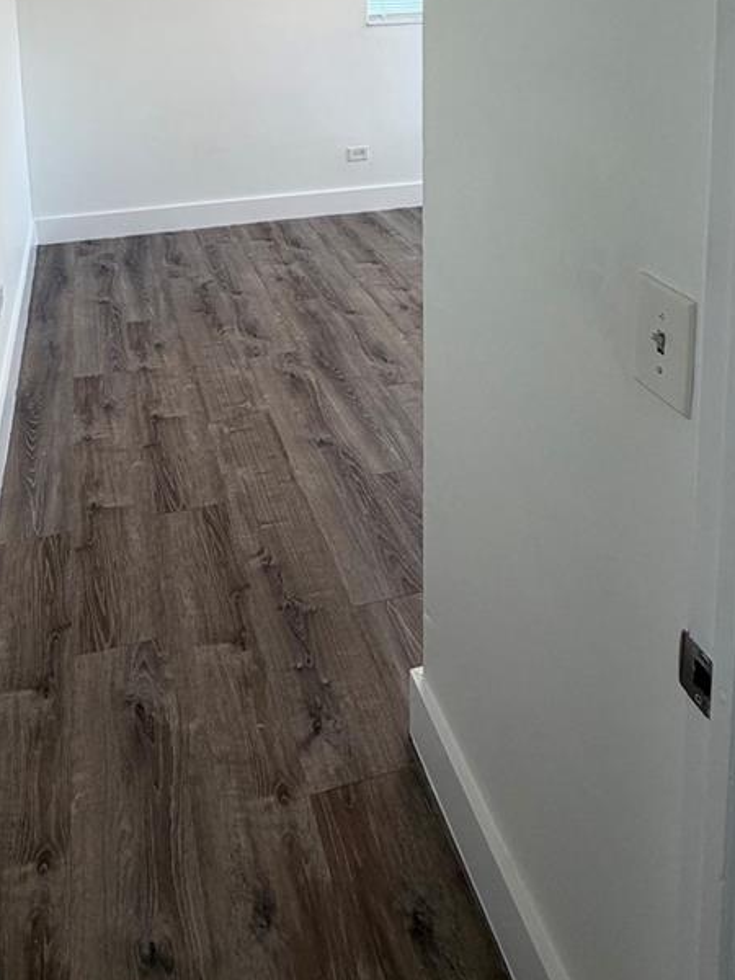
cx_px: 260
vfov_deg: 53.9
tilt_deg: -7.3
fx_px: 793
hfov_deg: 49.1
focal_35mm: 28
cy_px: 67
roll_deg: +1.0
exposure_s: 1/120
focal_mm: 2.22
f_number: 2.2
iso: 100
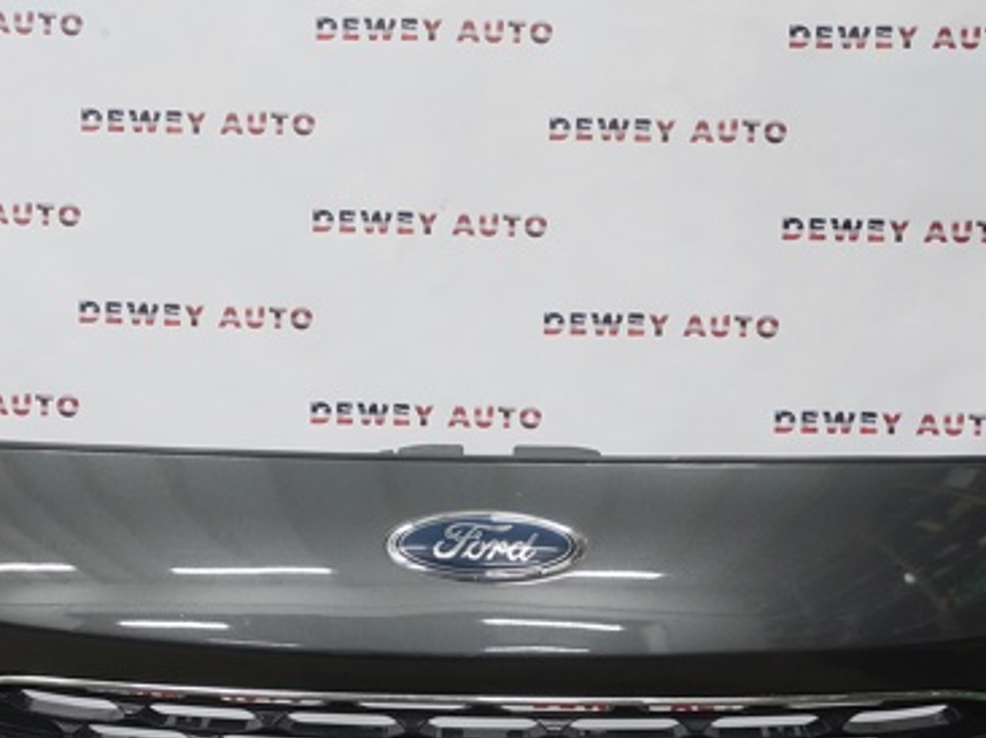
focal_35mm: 49
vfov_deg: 28.8
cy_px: 622
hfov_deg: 38.9
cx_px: 477
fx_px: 1395
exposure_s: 1/50
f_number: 1.8
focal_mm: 5.32
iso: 320
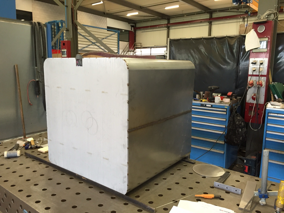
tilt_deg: -9.7
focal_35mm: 29
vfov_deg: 48.2
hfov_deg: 61.7
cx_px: 142
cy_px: 106
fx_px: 238
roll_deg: -2.0
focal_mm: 4.15
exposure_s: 1/33
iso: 125
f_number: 2.2
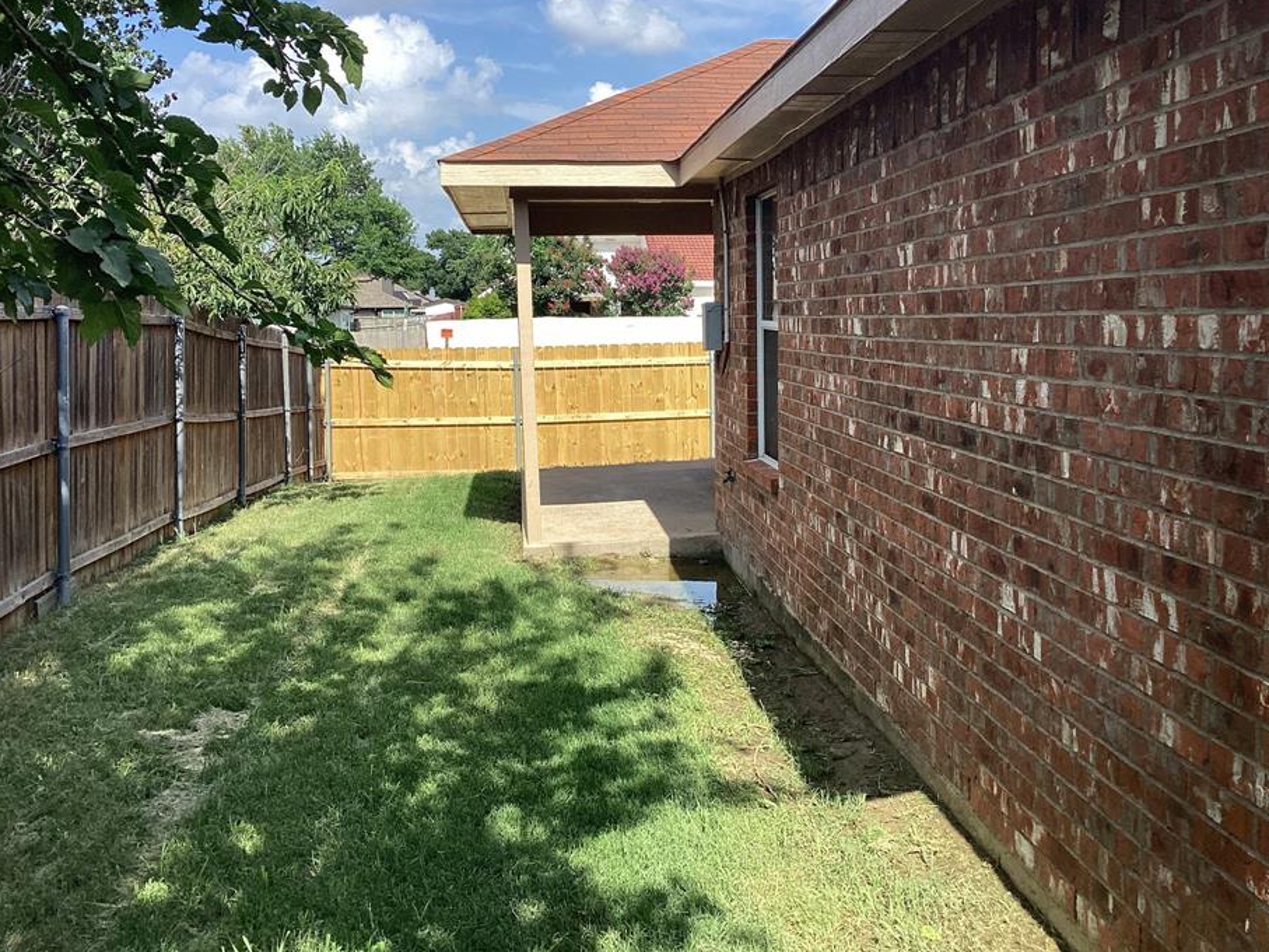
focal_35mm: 35
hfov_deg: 52.6
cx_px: 652
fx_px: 1283
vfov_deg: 40.7
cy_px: 438
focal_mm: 3.3
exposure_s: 1/776
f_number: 2.4
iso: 25
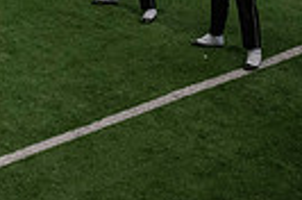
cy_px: -133
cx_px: -216
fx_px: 1264
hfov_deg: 12.6
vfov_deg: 8.7
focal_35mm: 151
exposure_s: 1/500
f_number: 2.8
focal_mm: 34.5
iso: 3200
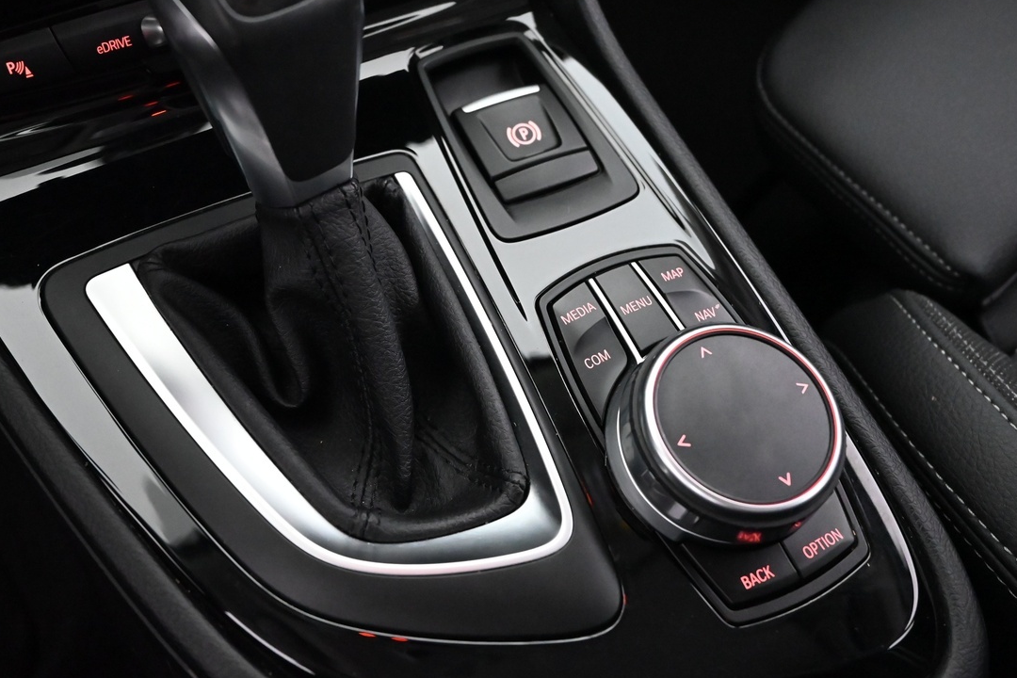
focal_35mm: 36
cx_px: 444
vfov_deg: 36.7
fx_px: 1017
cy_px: 257
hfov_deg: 53.0
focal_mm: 24
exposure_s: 1/60
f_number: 4
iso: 7200
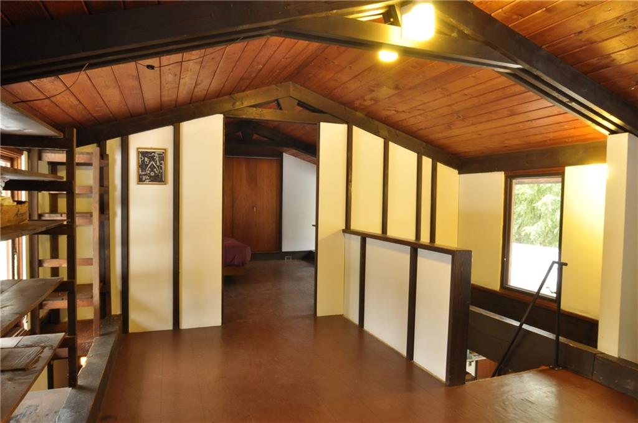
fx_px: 372
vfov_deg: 59.3
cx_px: 319
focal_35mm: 21
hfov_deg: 81.3
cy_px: 212
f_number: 11
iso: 400
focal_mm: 14
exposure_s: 1.6
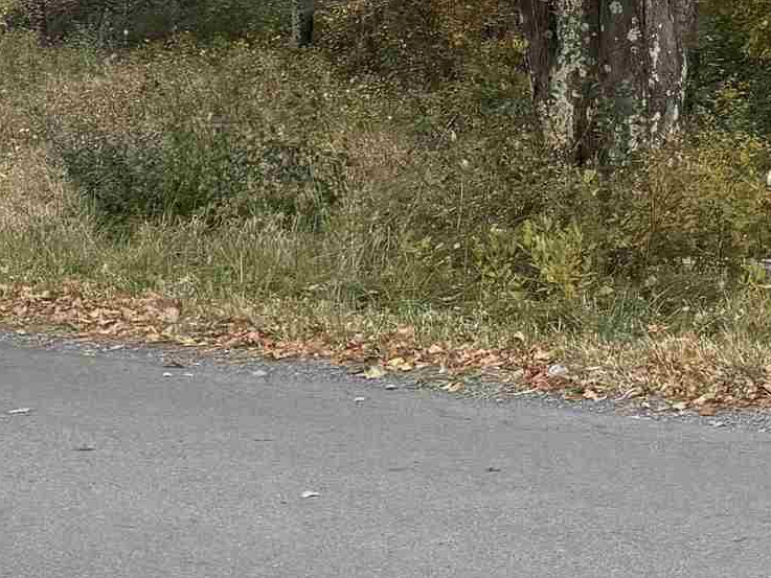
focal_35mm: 100
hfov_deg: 15.7
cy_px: 65
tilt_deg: -4.2
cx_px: 1519
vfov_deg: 14.7
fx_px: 2228
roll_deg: +2.6
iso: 80
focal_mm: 6.76
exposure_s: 1/693
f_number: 1.78
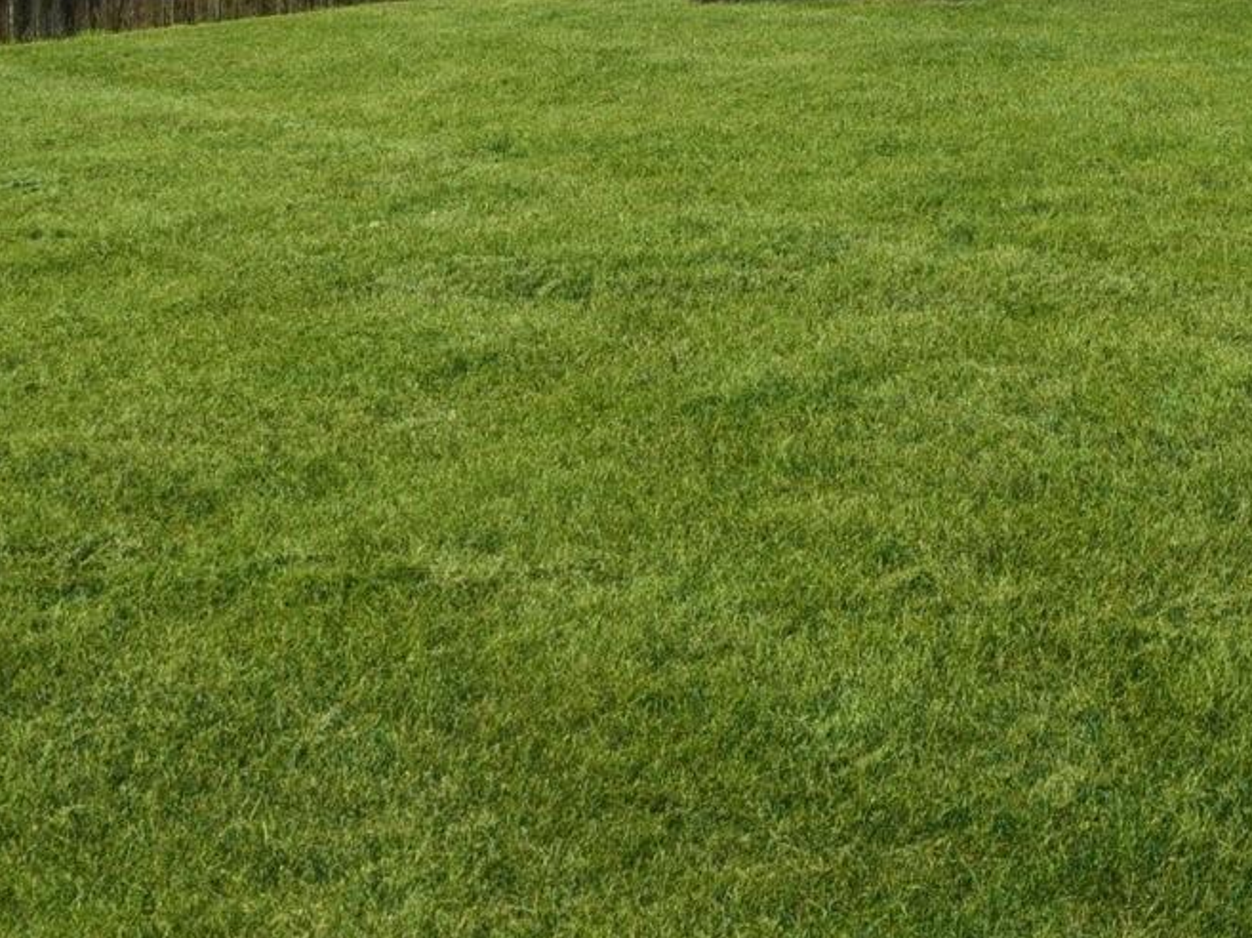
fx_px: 1627
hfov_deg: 28.6
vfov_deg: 28.4
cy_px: -163
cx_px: 1841
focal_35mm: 45
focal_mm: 15
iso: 200
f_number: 9
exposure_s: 1/640
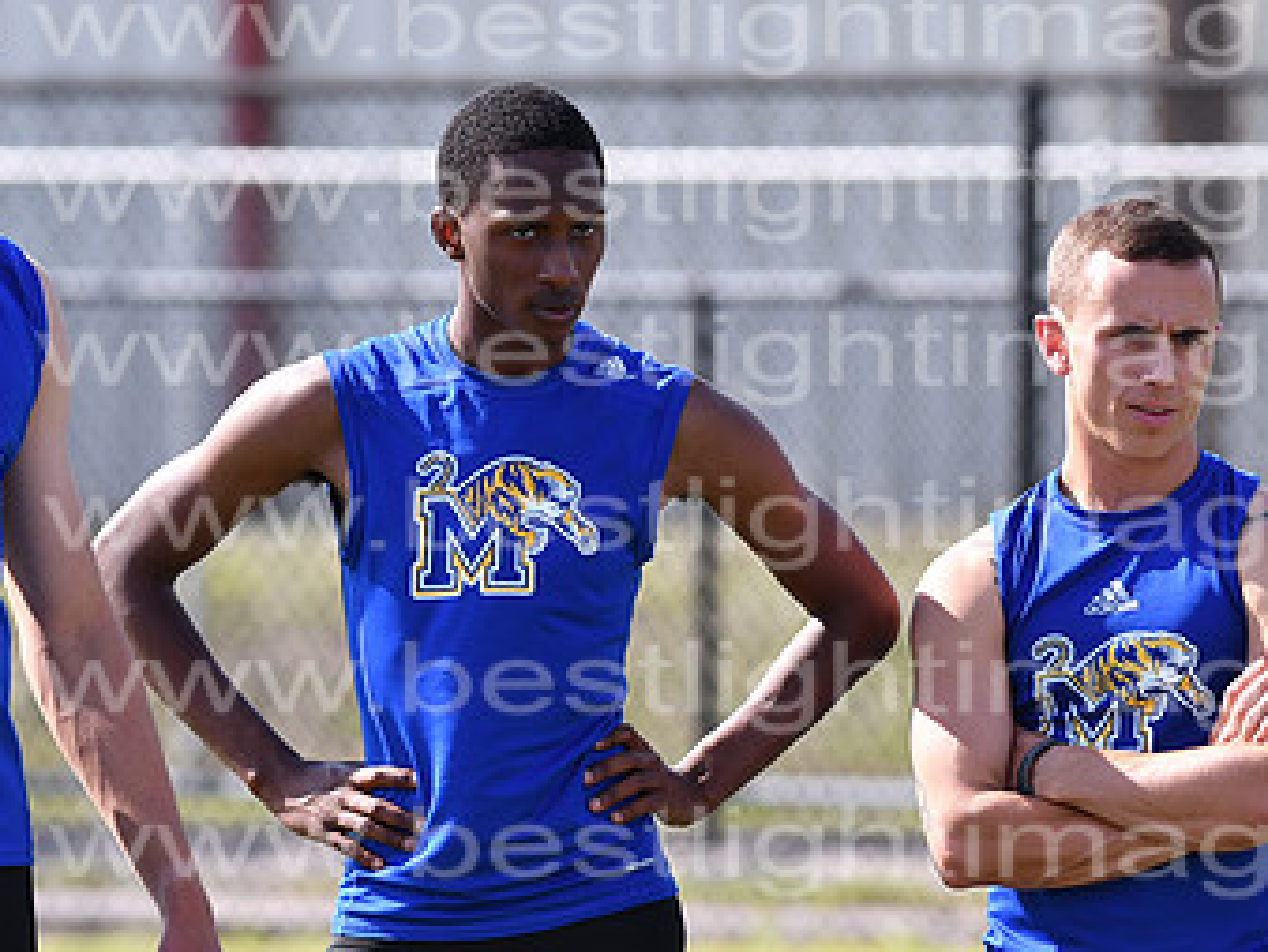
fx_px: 27199
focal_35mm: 742
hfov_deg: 2.7
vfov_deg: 2.0
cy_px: 605
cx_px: 900
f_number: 5.6
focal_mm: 300
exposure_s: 1/1250
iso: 400
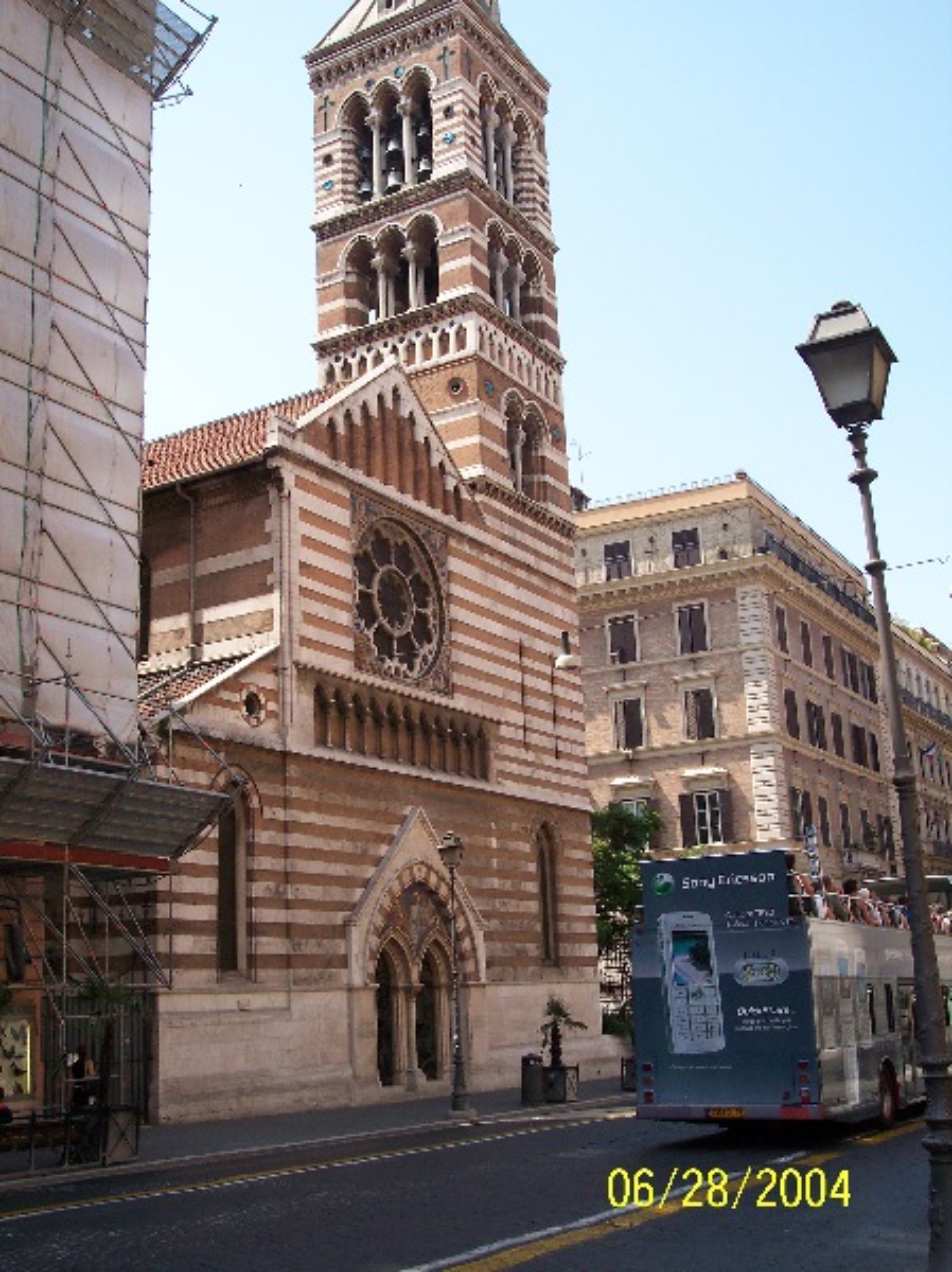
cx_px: 476
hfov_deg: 37.7
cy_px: 636
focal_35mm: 38
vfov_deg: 49.0
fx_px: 1395
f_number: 4.8
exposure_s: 1/350
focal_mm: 8
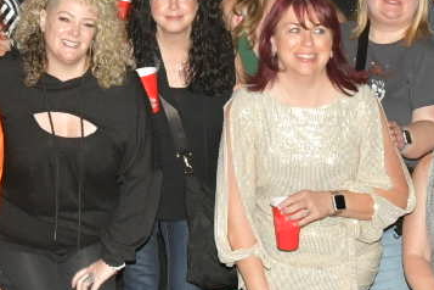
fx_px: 1639
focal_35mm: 136
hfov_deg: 14.9
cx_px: 30
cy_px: -140
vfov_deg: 9.8
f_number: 6.3
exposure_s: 1/80
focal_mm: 20
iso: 2000
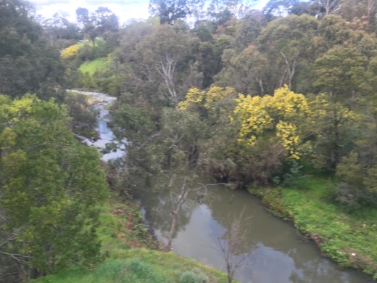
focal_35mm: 29
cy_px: 142
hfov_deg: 61.7
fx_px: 316
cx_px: 188
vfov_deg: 48.2
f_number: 2.2
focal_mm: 4.15
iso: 32
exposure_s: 1/139
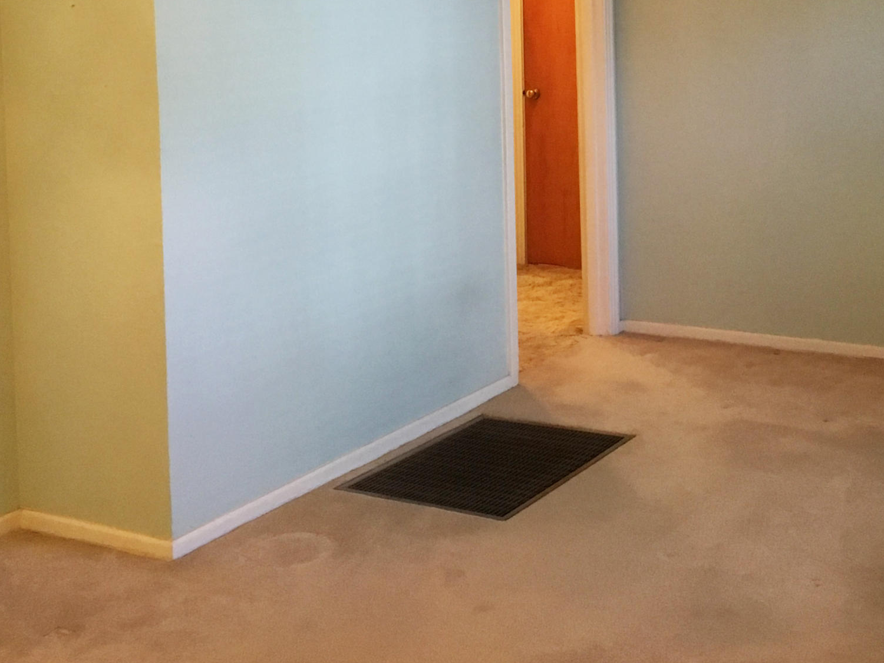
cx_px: 544
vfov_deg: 24.5
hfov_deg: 33.1
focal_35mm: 58
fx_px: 1481
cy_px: 65
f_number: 2.2
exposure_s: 1/17
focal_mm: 4.15
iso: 200
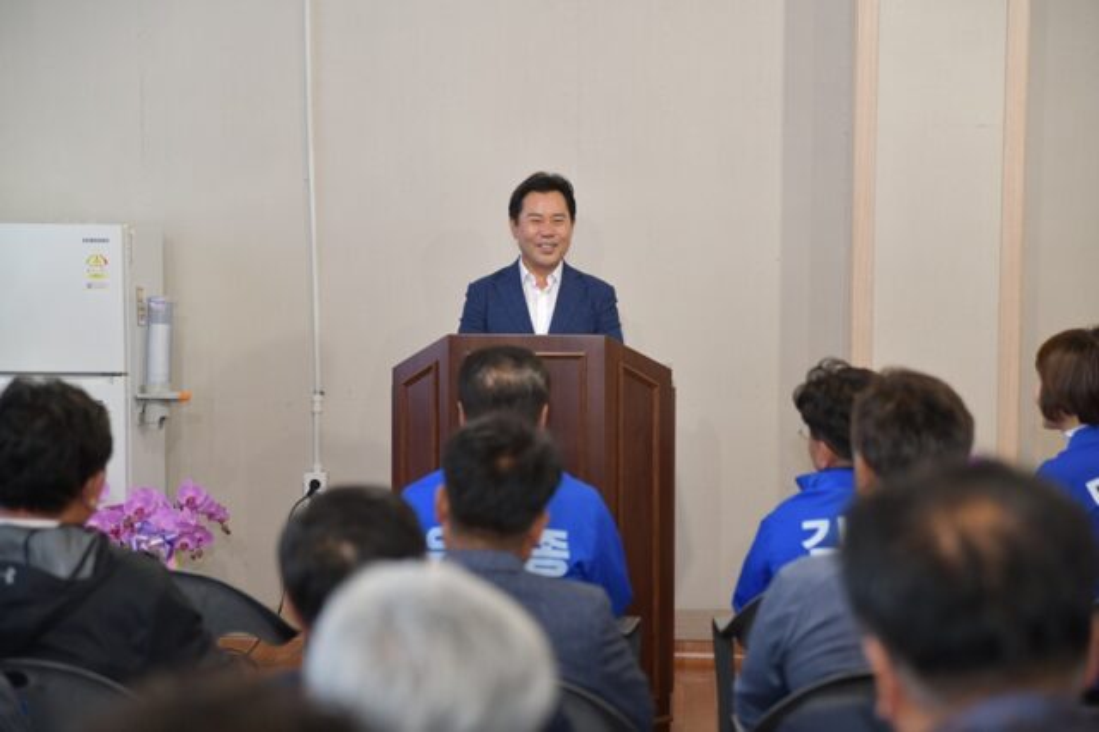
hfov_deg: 28.9
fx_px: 2136
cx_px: 550
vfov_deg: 19.4
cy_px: 366
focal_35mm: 70
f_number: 2.8
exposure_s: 1/250
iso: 1000
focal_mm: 70
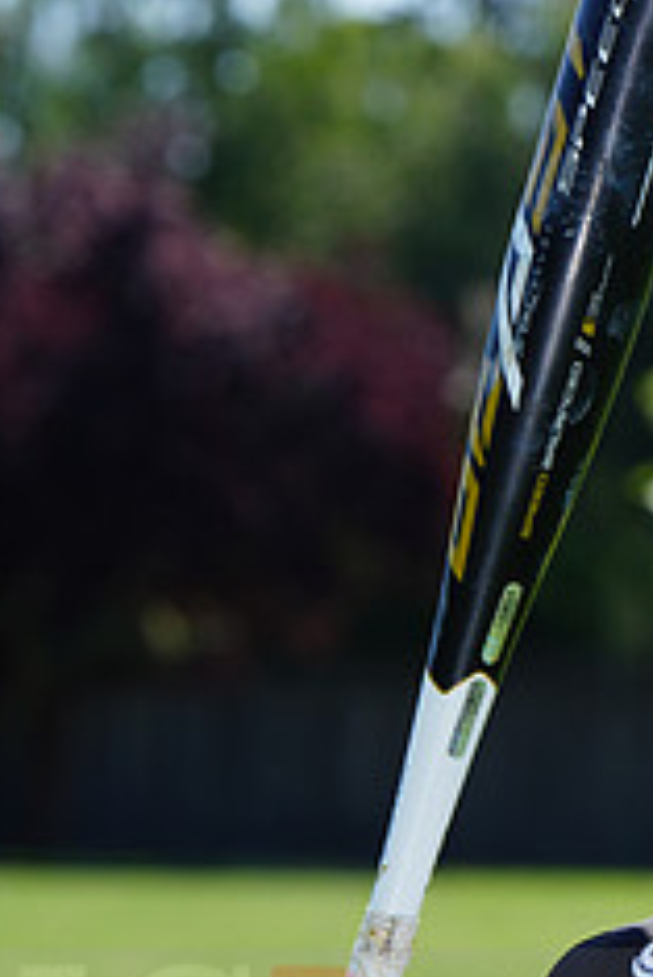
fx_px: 12007
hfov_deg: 3.1
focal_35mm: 442
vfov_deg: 4.7
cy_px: 1006
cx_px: 709
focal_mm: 179
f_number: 9
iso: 200
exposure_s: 1/250
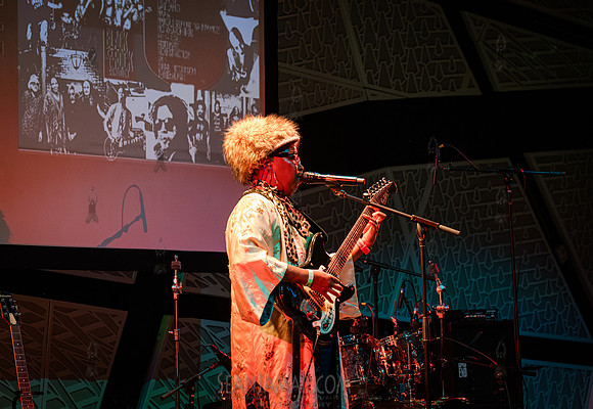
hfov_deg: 15.9
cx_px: 255
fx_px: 2118
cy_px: 211
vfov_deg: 11.0
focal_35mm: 127
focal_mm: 113
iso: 10000
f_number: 4.5
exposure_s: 1/400
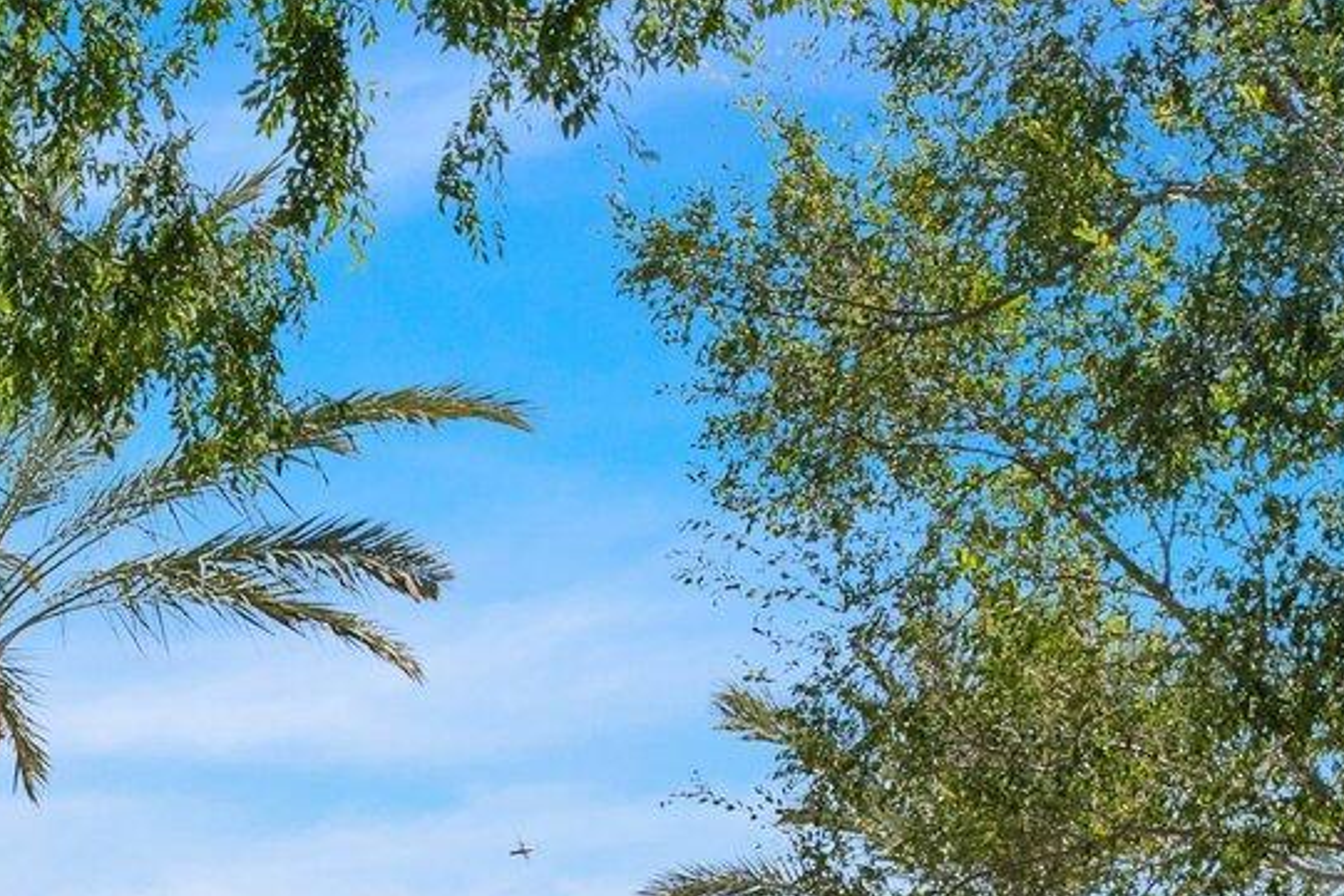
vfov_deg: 14.0
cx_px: -206
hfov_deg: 21.9
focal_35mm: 87
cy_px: 1602
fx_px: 3249
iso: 100
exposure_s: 1/160
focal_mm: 23
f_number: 8
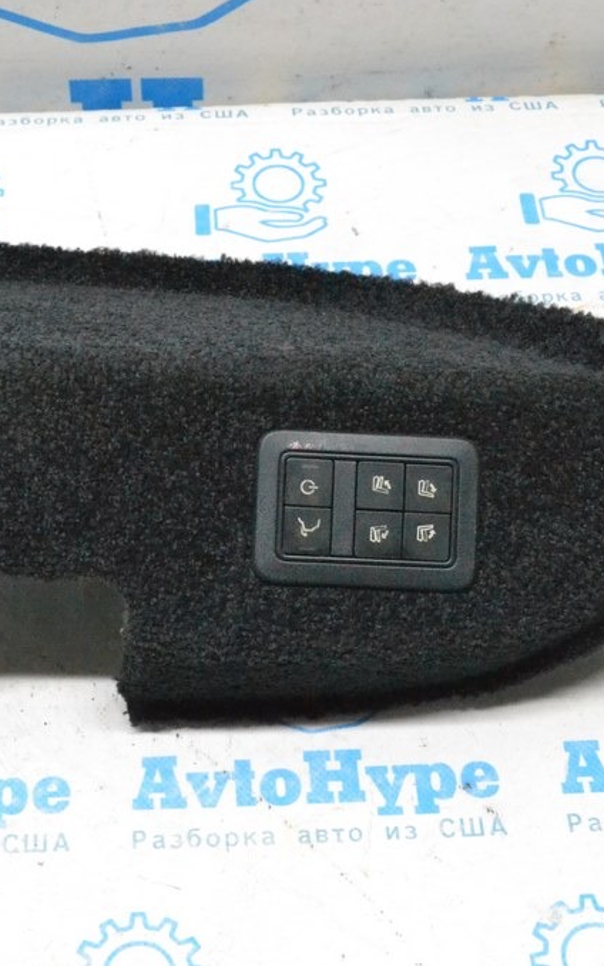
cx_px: 189
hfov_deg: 21.5
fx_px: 1580
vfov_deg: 34.0
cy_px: 481
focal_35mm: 60
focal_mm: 26
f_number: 10
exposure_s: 1/125
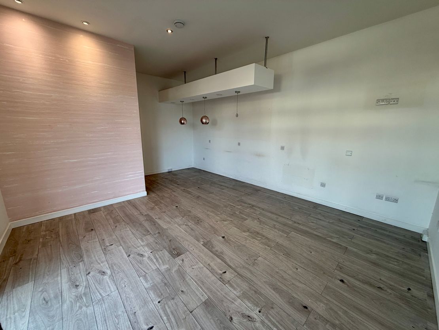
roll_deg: -0.1
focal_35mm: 14
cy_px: 165
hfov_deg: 102.1
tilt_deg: -11.7
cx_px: 220
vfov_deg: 85.7
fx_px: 178
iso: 100
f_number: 2.2
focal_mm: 2.22
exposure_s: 1/100
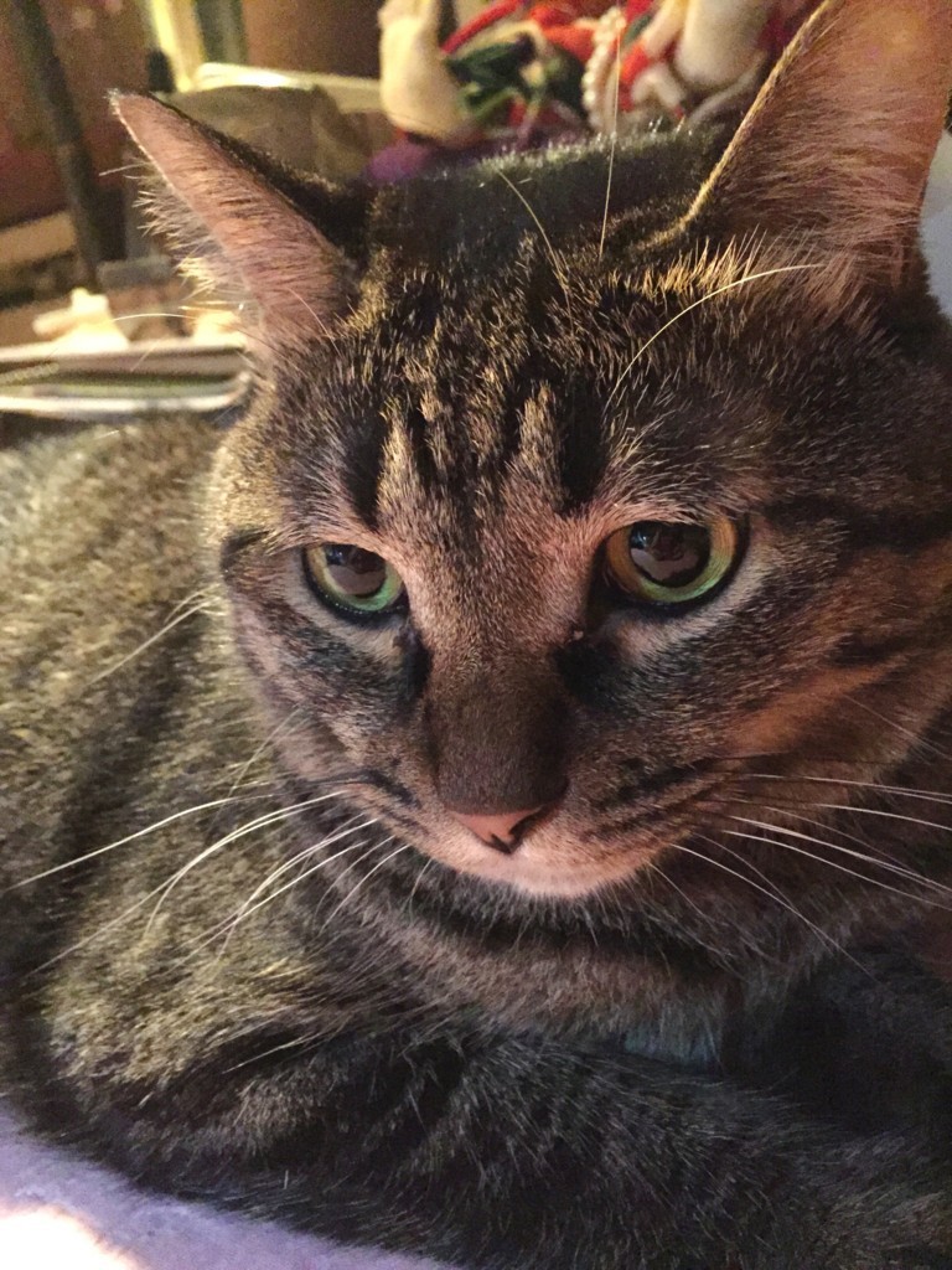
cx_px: 476
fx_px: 1063
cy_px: 635
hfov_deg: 48.2
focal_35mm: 29
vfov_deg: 61.7
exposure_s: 1/15
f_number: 2.2
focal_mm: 4.15
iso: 1600
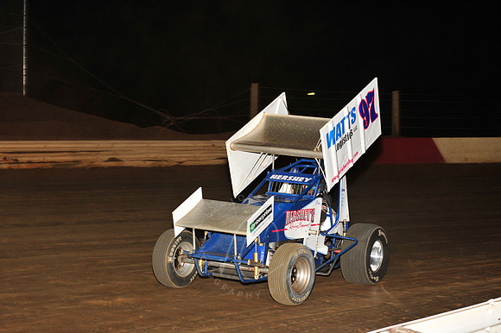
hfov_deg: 25.4
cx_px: 250
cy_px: 166
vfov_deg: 17.0
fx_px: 1113
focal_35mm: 80
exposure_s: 1/250
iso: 800
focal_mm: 80
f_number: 7.1
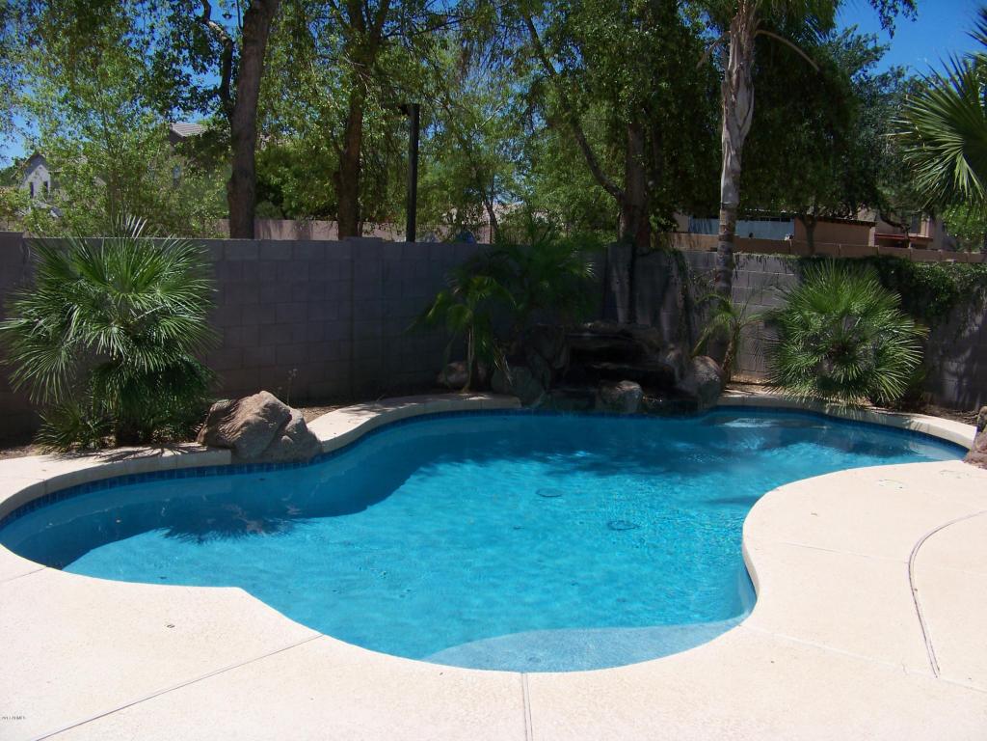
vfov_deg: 39.7
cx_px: 494
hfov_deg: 51.4
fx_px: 1026
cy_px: 370
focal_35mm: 36
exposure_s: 1/800
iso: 64
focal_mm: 5.85
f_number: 4
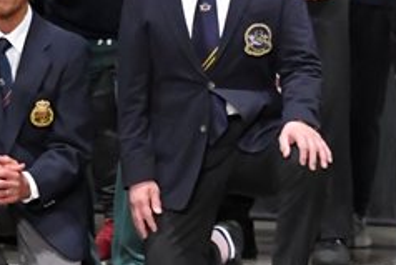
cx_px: 21
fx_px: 6230
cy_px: -18
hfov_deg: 3.6
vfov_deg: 2.4
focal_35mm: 566
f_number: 5.6
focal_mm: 116
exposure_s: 1/400
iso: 6400
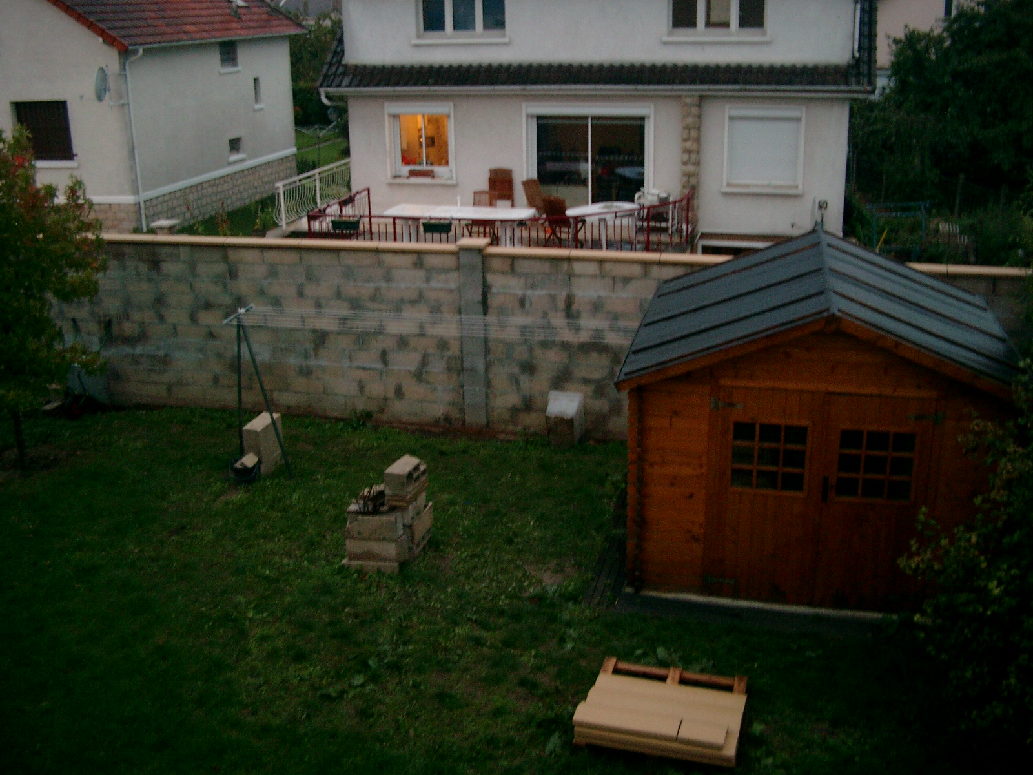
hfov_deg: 50.1
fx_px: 1104
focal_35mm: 37
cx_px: 516
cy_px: 388
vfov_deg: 38.7
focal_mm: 7.6
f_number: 2.6
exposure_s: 1/8
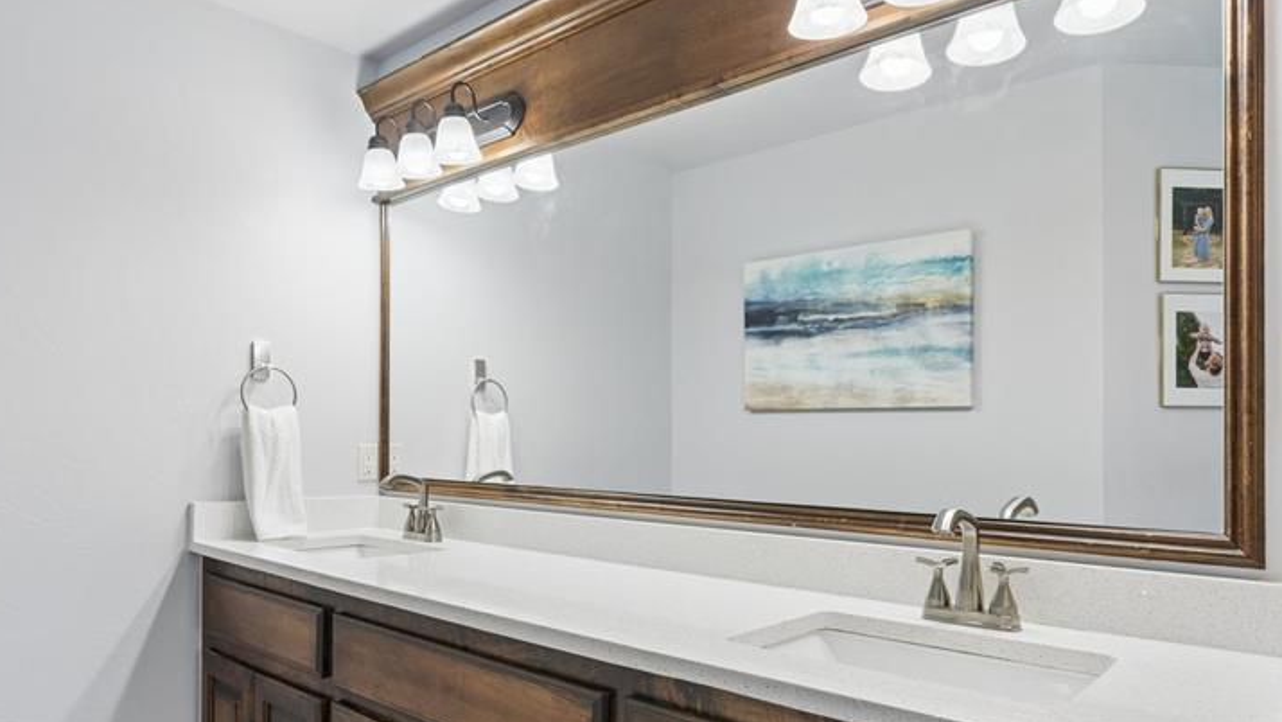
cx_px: 608
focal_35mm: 24
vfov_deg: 47.5
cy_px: 422
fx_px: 816
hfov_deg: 76.2
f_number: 8
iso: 200
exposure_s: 1/13
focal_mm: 16
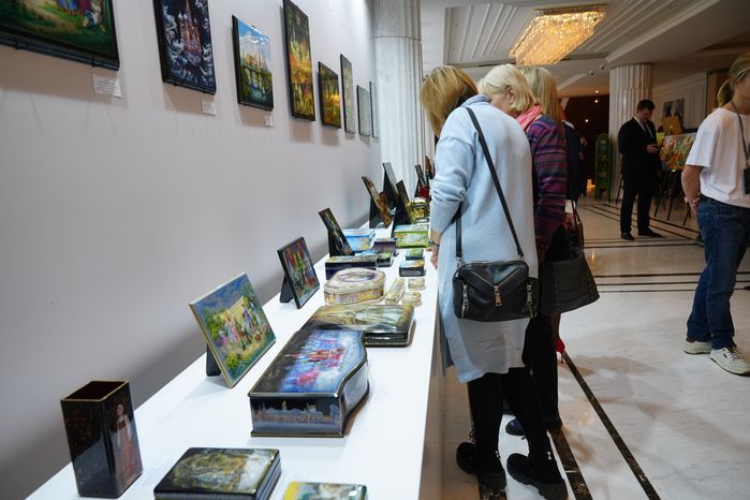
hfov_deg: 73.7
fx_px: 500
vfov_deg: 53.1
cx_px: 375
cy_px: 250
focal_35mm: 24
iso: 1600
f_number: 5
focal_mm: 24
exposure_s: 1/250
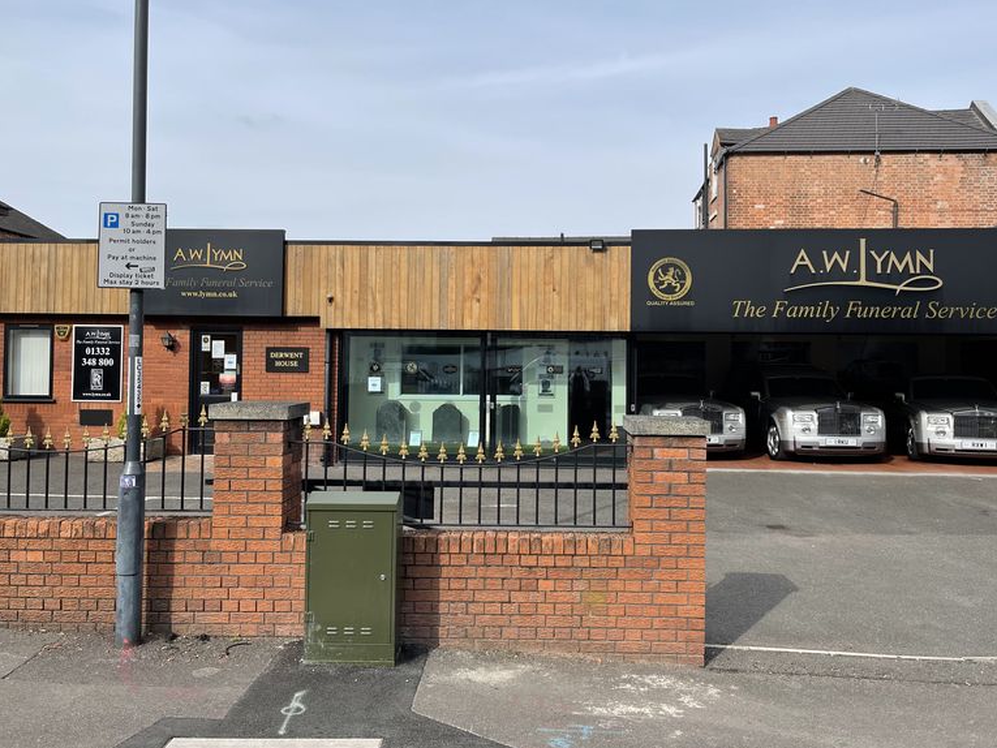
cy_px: 351
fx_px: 835
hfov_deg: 61.6
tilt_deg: +1.3
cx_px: 534
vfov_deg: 48.2
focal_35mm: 29
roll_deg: -0.6
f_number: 1.6
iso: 32
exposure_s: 1/3448
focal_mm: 5.1
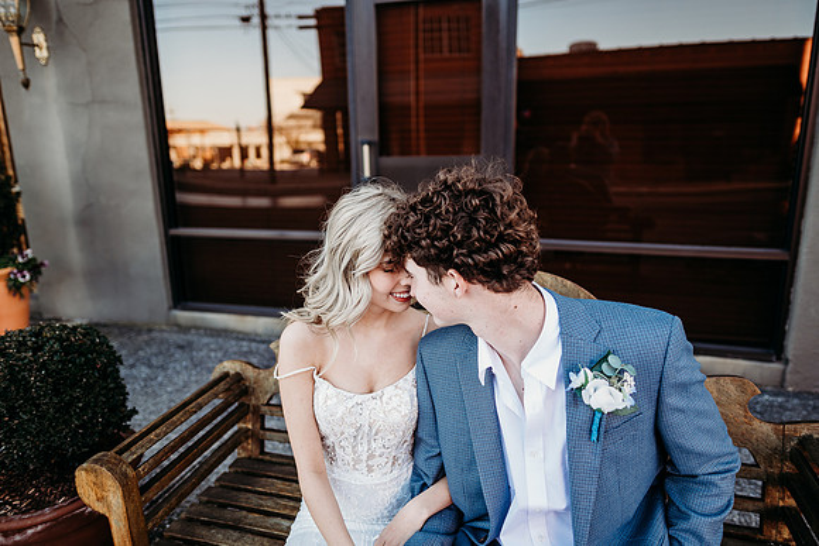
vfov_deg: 53.2
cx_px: 410
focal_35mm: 24
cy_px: 273
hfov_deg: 73.7
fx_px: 546
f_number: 2
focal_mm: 24
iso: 160
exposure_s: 1/320
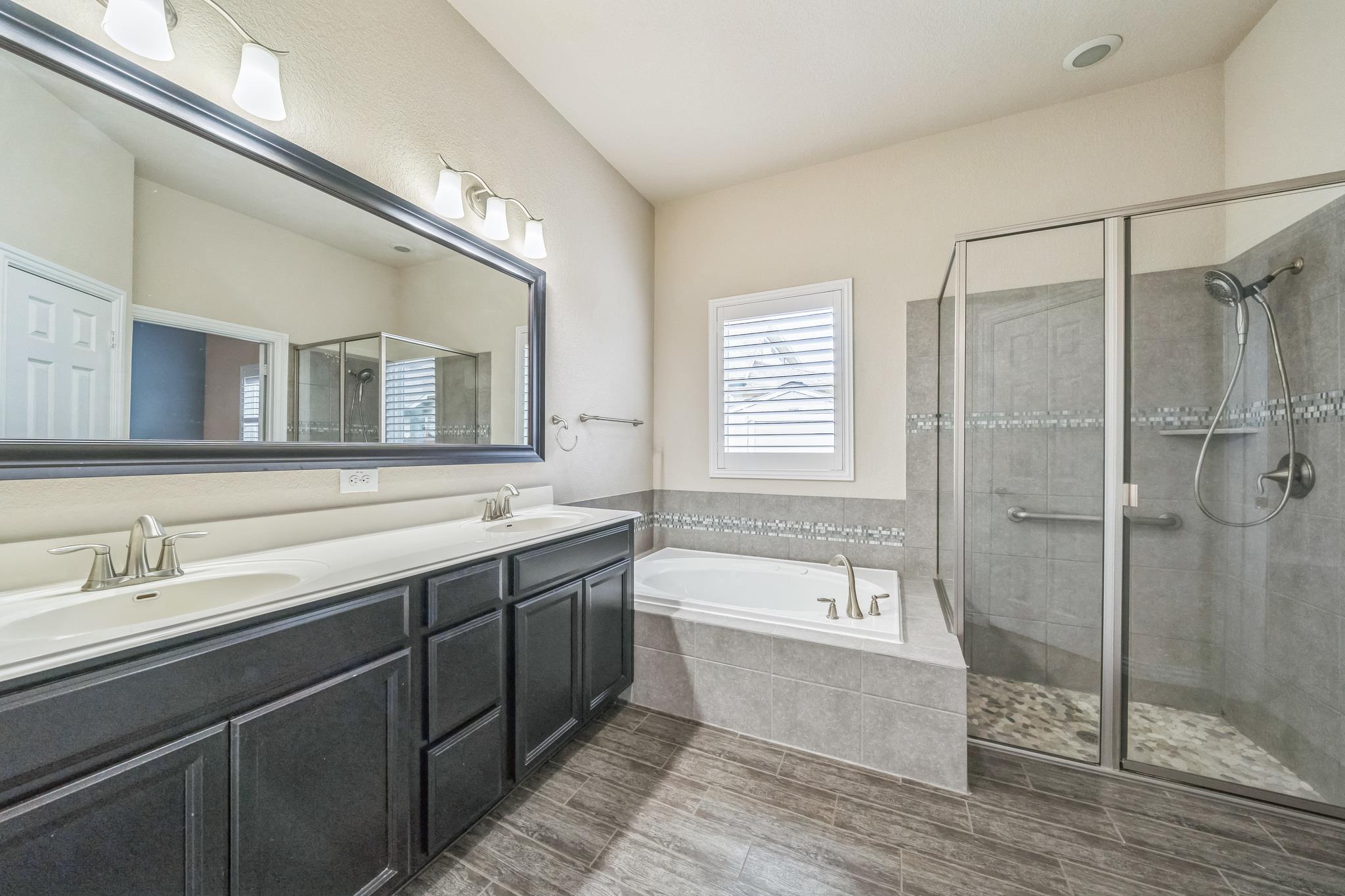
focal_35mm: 12
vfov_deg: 90.0
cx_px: 672
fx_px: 448
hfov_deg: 112.6
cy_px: 448
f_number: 8
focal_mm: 12
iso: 800
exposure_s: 1/40
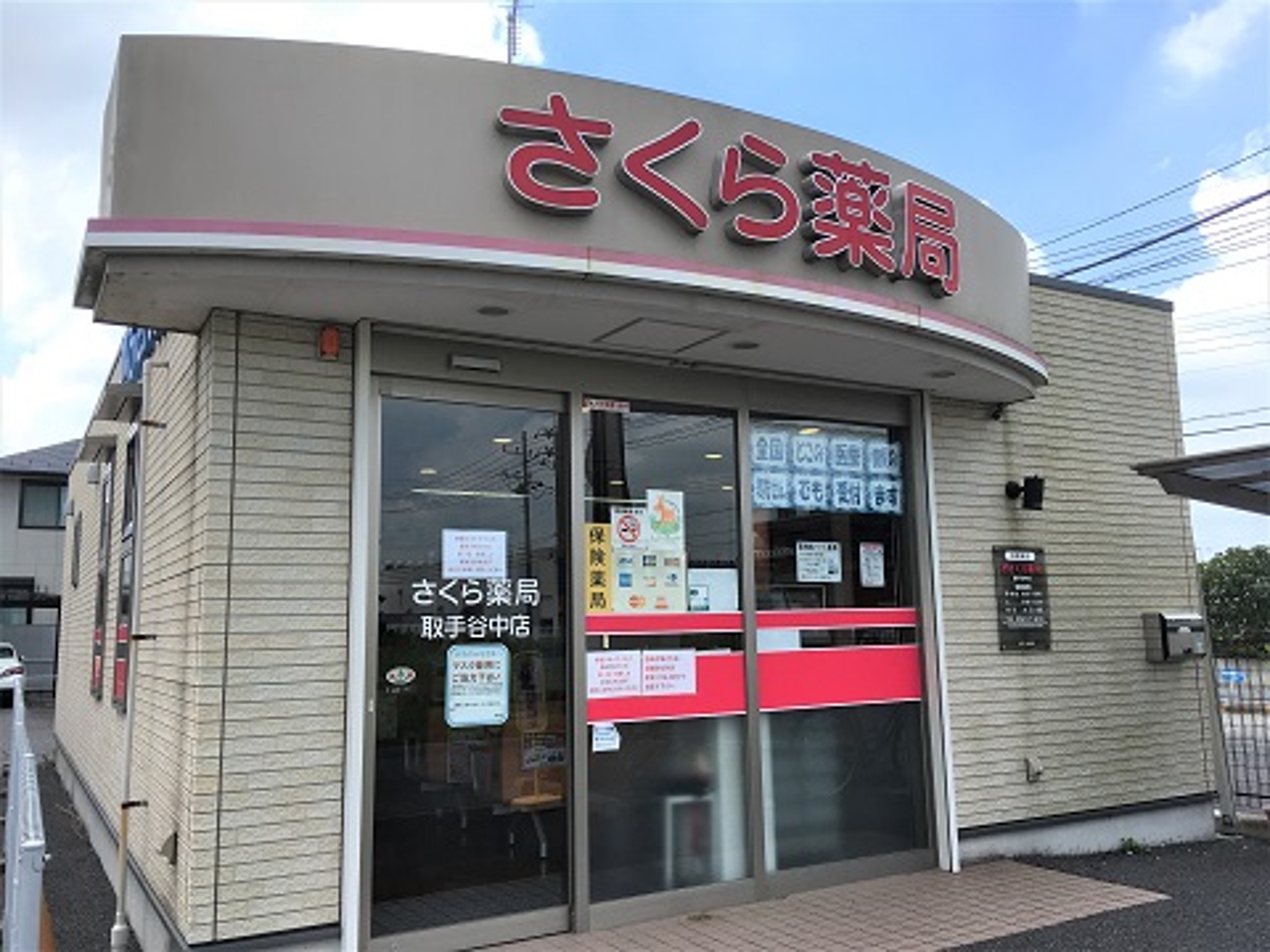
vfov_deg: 48.2
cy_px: 476
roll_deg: +0.1
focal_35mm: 29
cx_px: 635
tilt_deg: +8.0
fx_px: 1064
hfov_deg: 61.7
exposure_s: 1/962
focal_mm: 4.15
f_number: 2.2
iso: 25
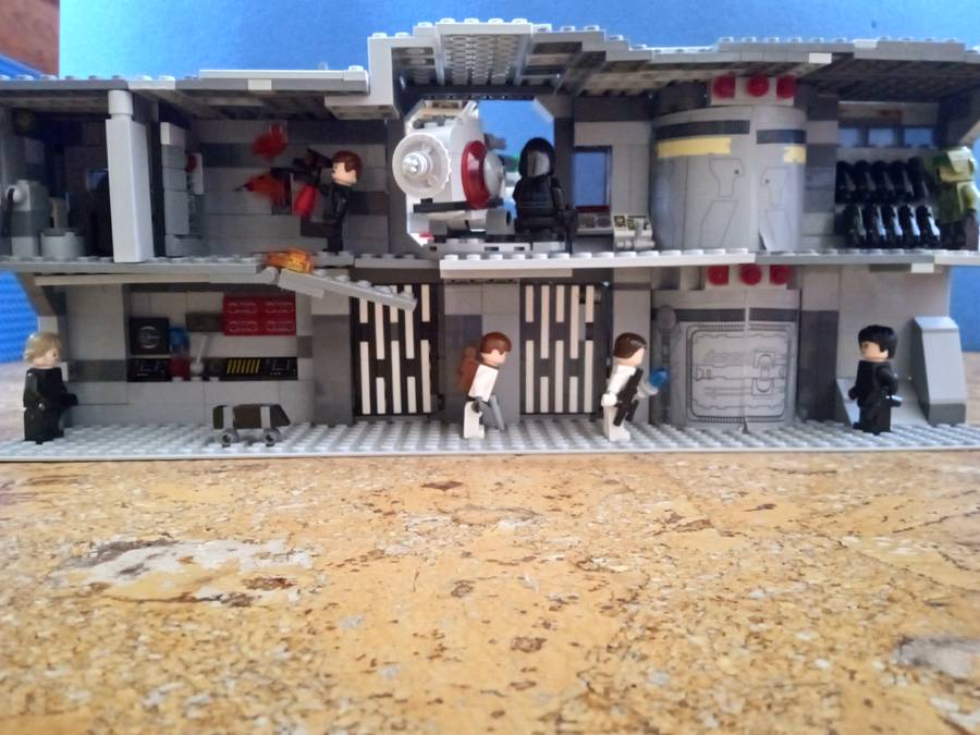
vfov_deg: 49.7
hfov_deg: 63.4
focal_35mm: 28
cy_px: 368
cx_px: 490
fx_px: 793
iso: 2440
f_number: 2.2
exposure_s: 1/14.3
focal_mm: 3.43
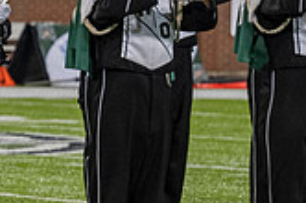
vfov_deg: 2.4
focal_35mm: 577
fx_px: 4895
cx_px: -210
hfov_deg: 3.6
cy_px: -35
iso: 1000
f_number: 2.8
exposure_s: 1/500
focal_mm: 110
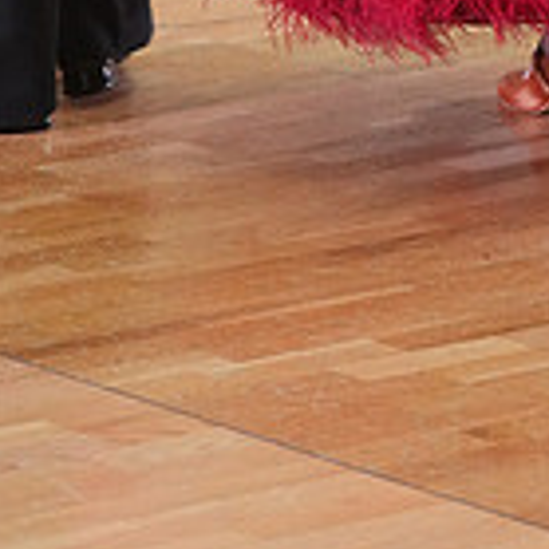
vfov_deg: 5.1
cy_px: -490
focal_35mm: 336
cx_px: 440
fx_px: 6029
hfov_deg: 5.2
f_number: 5.6
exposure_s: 1/200
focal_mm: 95
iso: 3200
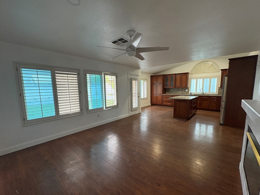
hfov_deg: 98.2
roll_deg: +0.9
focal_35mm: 15
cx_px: 128
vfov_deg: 81.7
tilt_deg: -7.3
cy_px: 102
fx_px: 113
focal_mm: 2.22
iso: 250
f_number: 2.2
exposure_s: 1/60
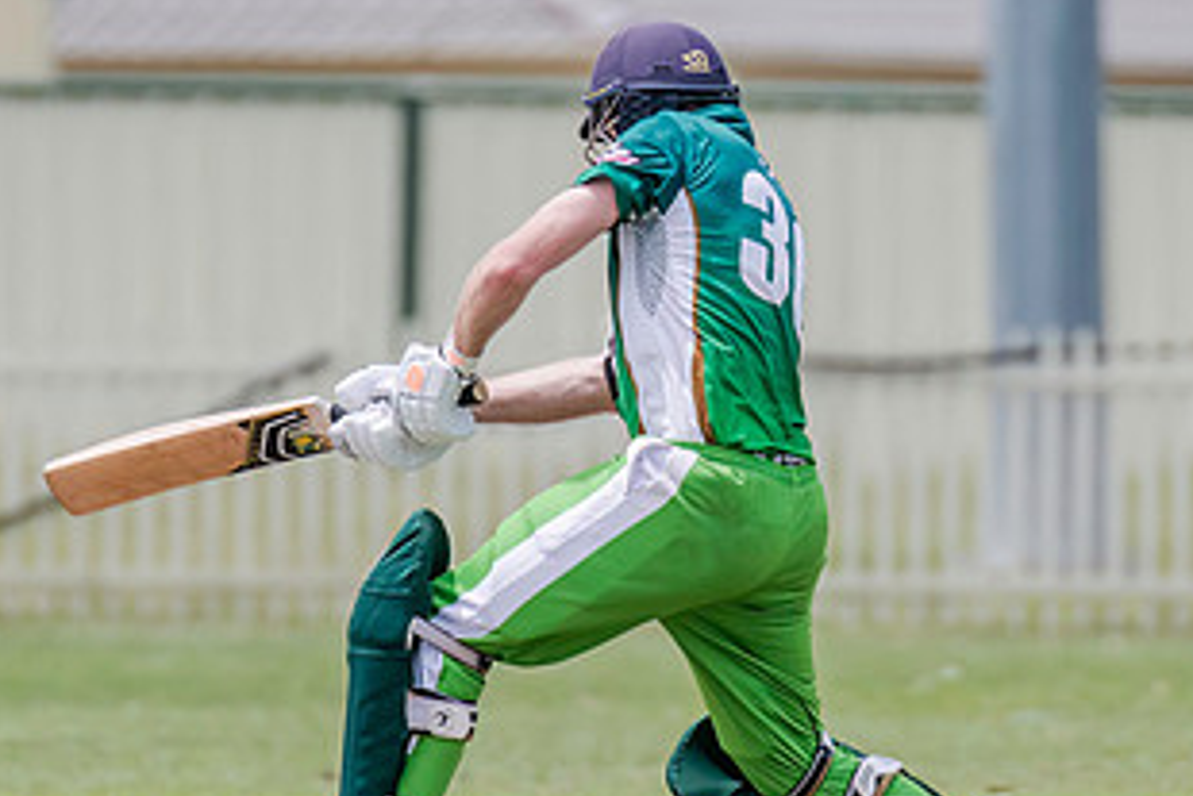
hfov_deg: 1.7
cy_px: 469
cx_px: 634
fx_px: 41408
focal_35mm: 1249
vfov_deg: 1.1
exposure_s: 1/2500
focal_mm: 600
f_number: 6.3
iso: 800
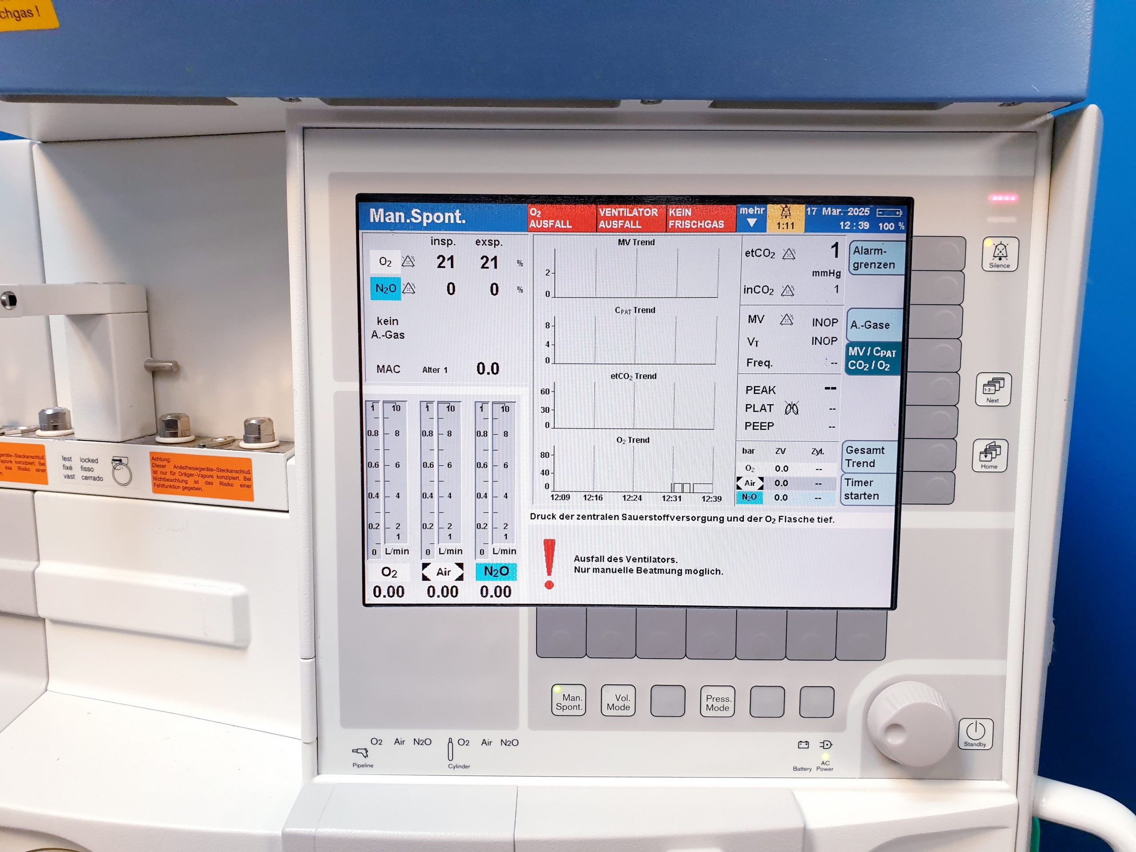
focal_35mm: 26
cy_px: 426
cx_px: 568
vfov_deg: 53.1
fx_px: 853
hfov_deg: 67.3
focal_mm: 4.3
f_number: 2.4
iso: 160
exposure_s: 1/50
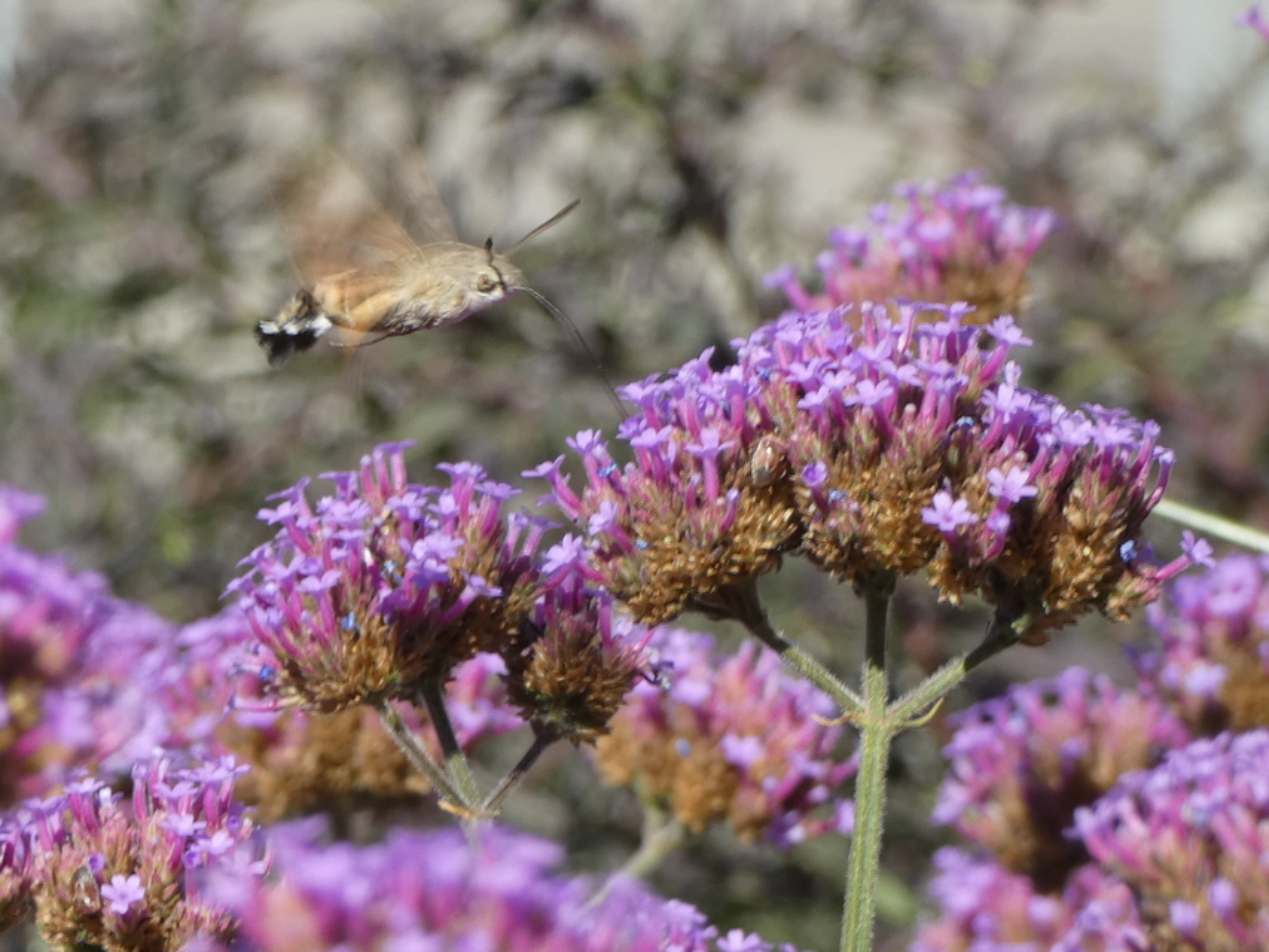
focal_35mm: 258
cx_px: 634
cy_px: 476
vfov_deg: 5.8
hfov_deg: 7.7
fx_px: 9459
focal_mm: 46.2
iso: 80
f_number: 5.5
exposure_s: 1/100
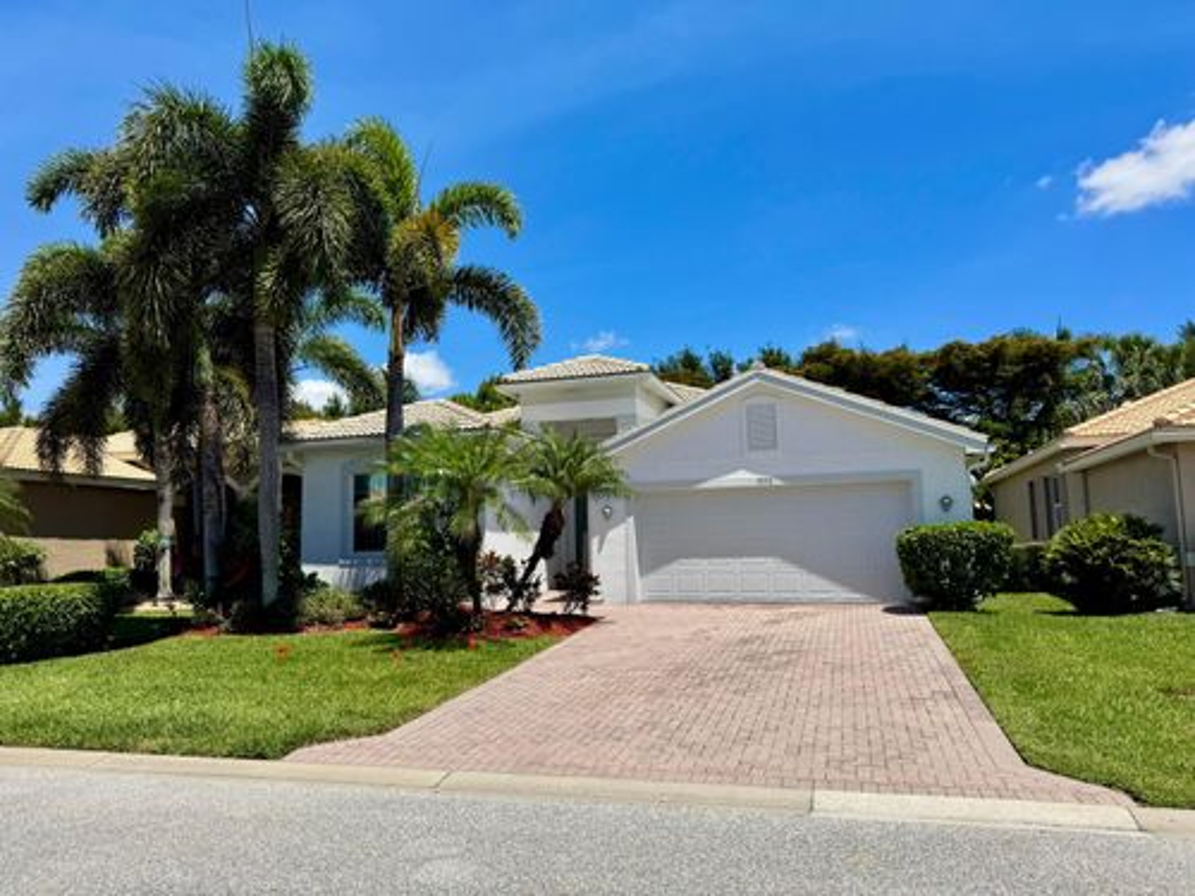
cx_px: 598
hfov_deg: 71.6
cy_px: 448
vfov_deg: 56.8
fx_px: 829
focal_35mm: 24
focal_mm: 6.76
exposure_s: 1/6410
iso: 80
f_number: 1.78
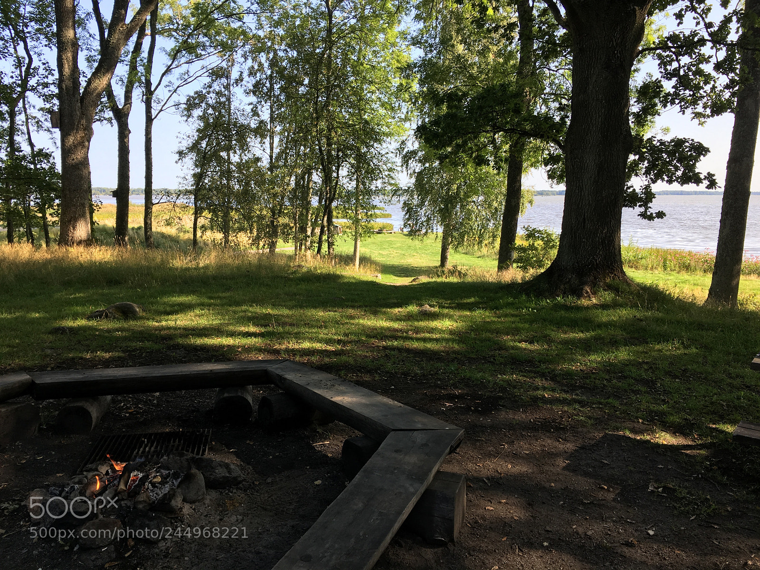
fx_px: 637
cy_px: 285
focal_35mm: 29
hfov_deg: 61.7
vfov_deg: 48.2
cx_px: 380
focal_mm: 4.15
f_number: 2.2
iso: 25
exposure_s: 1/308
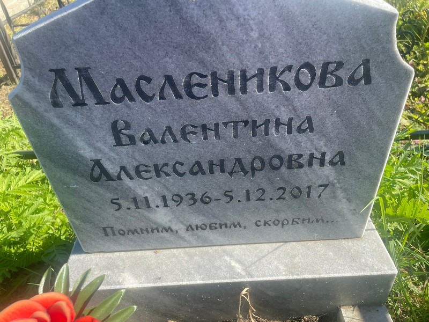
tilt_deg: -37.2
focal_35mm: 26
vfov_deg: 53.1
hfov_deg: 67.3
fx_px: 322
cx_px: 214
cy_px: 161
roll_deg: +8.6
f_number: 1.6
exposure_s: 1/1304
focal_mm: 4.2
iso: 32
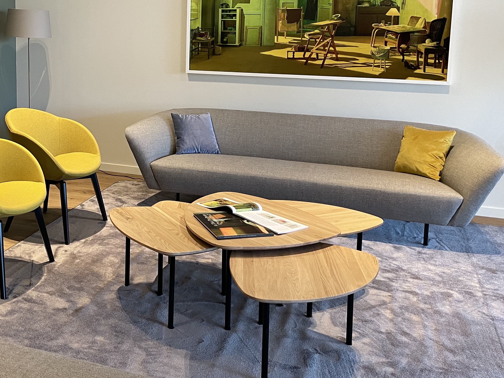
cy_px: 93
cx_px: 117
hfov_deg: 42.3
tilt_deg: -6.4
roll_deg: -0.2
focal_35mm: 43
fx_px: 626
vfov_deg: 32.9
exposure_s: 1/50
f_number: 1.6
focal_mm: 4.2
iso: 160
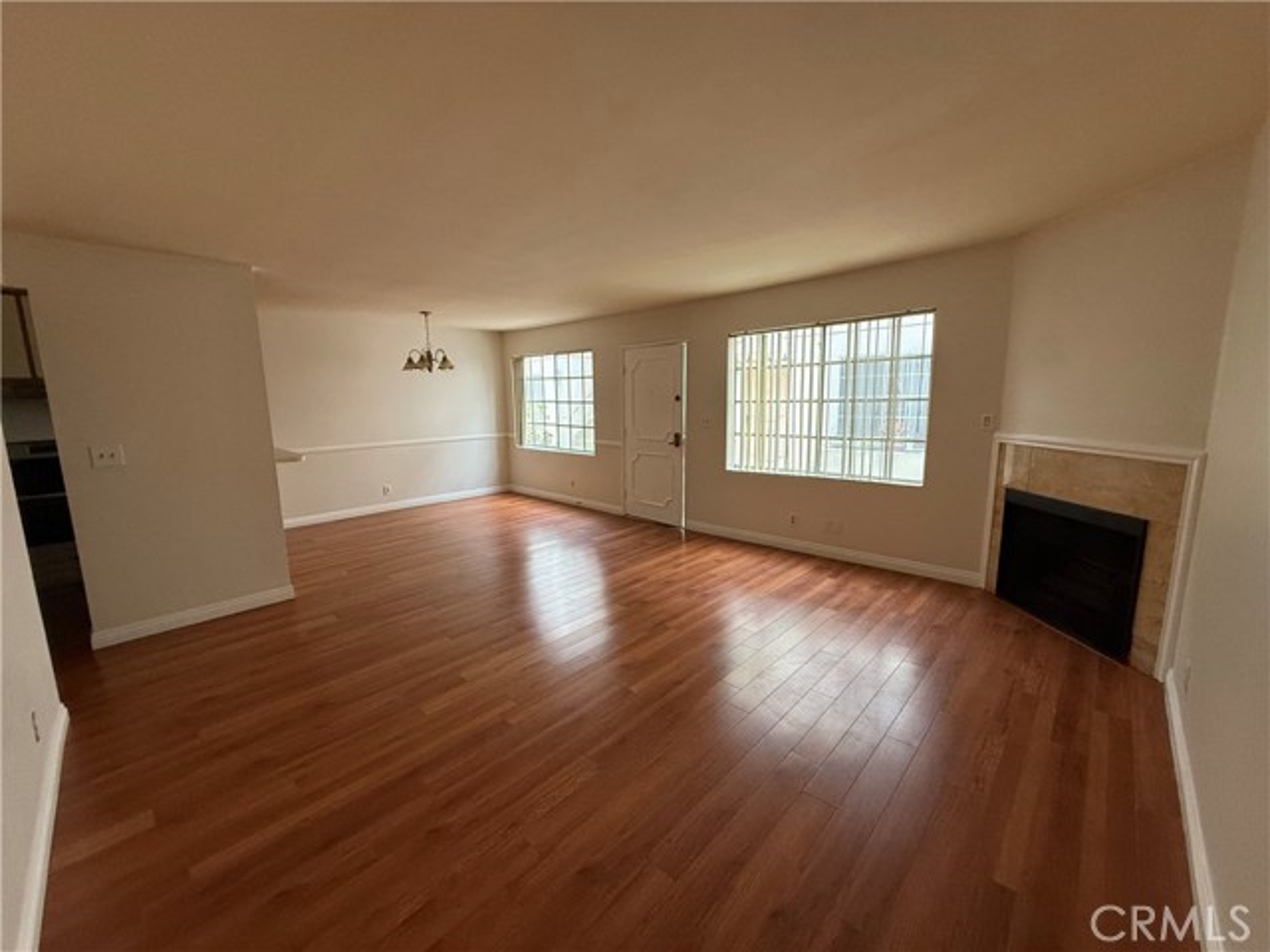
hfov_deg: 102.1
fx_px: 514
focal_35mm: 14
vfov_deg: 85.7
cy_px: 476
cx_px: 635
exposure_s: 1/99
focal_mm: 2.22
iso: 250
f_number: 2.2
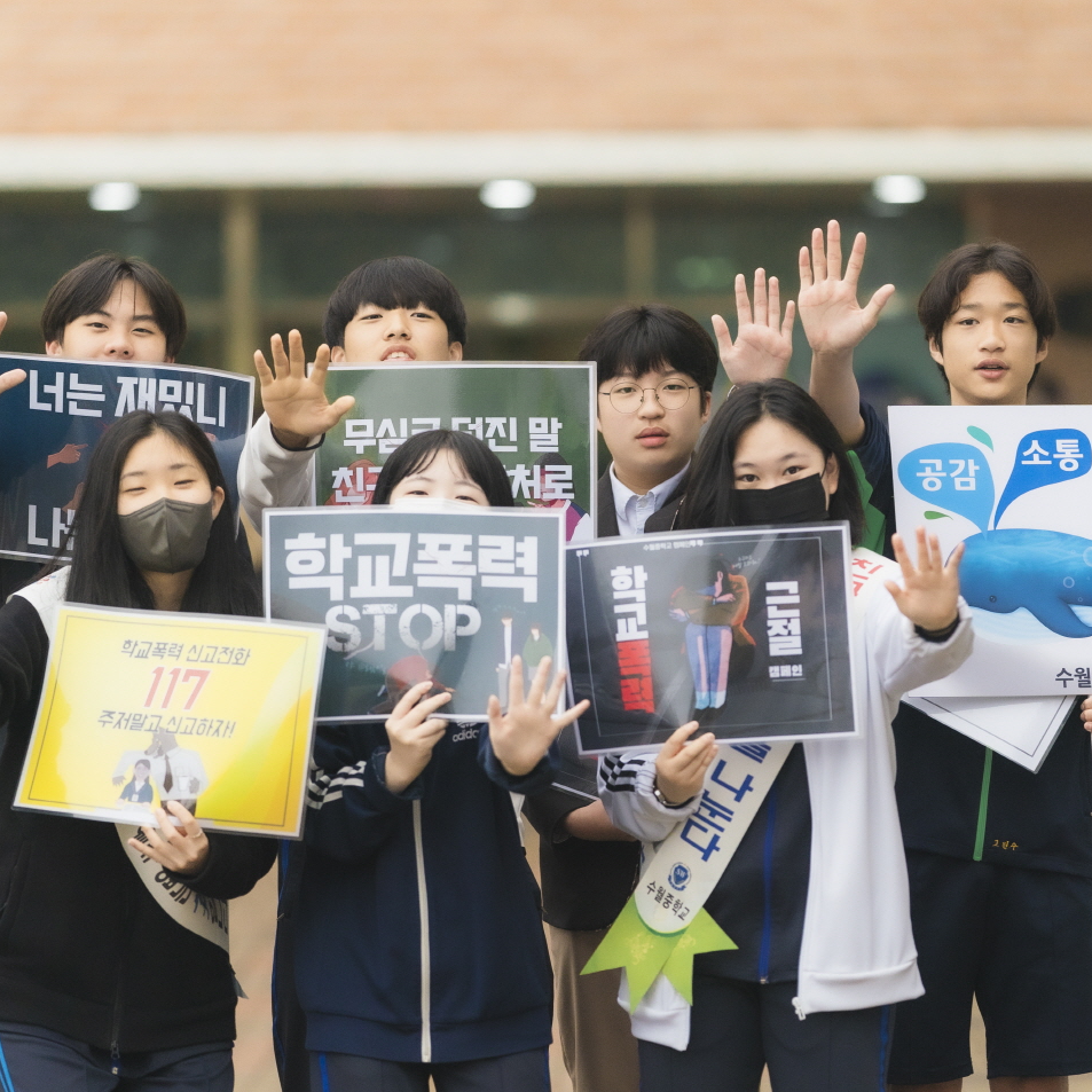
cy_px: 543
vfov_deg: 8.1
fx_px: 7745
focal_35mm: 217
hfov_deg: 8.1
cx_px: 607
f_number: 1.8
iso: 1000
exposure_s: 1/4000
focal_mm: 135
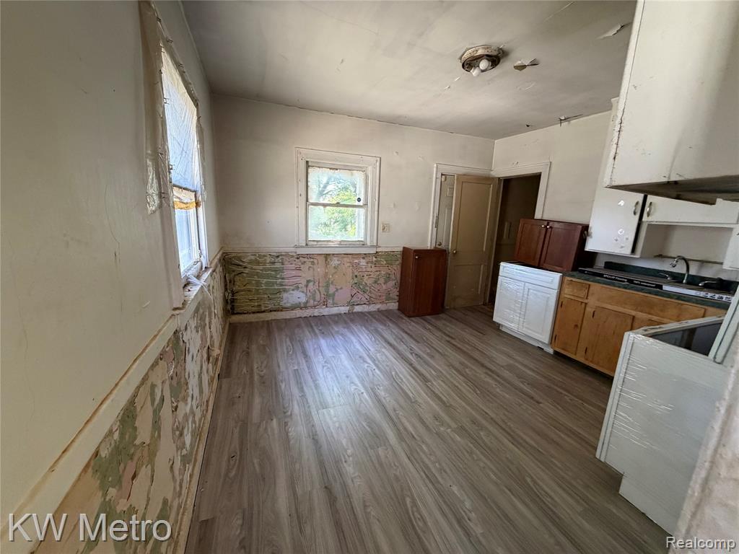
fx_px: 299
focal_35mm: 14
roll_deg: -1.3
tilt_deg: -11.5
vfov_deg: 85.7
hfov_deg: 102.1
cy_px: 277
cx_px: 370
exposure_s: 1/62
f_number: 2.2
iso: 320
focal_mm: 2.22
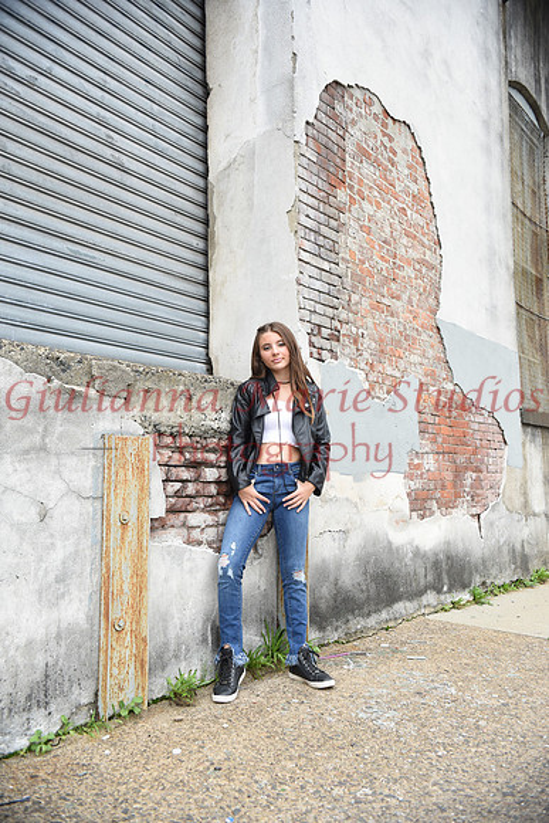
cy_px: 412
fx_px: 709
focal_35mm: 31
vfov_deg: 60.3
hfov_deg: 42.3
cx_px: 274
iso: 1250
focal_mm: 31
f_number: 7.1
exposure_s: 1/500
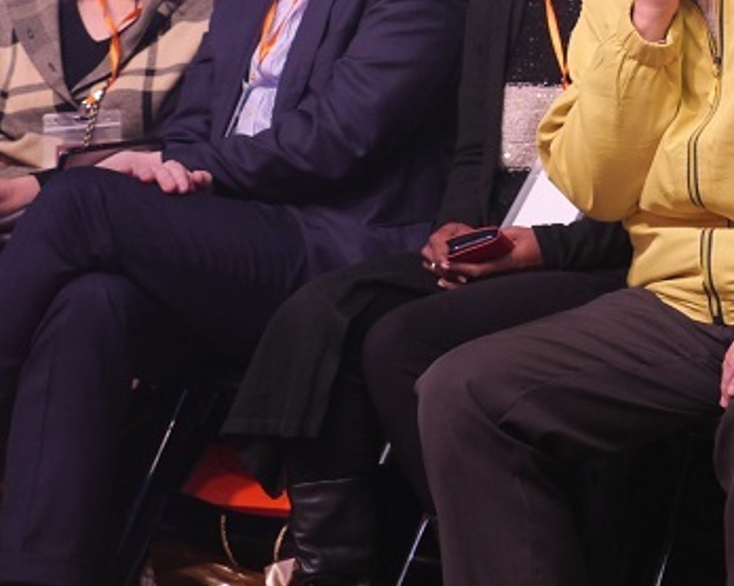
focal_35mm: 167
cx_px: 797
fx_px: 3626
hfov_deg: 11.4
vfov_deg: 9.2
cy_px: -39
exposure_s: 1/80
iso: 1000
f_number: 2.8
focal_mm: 35
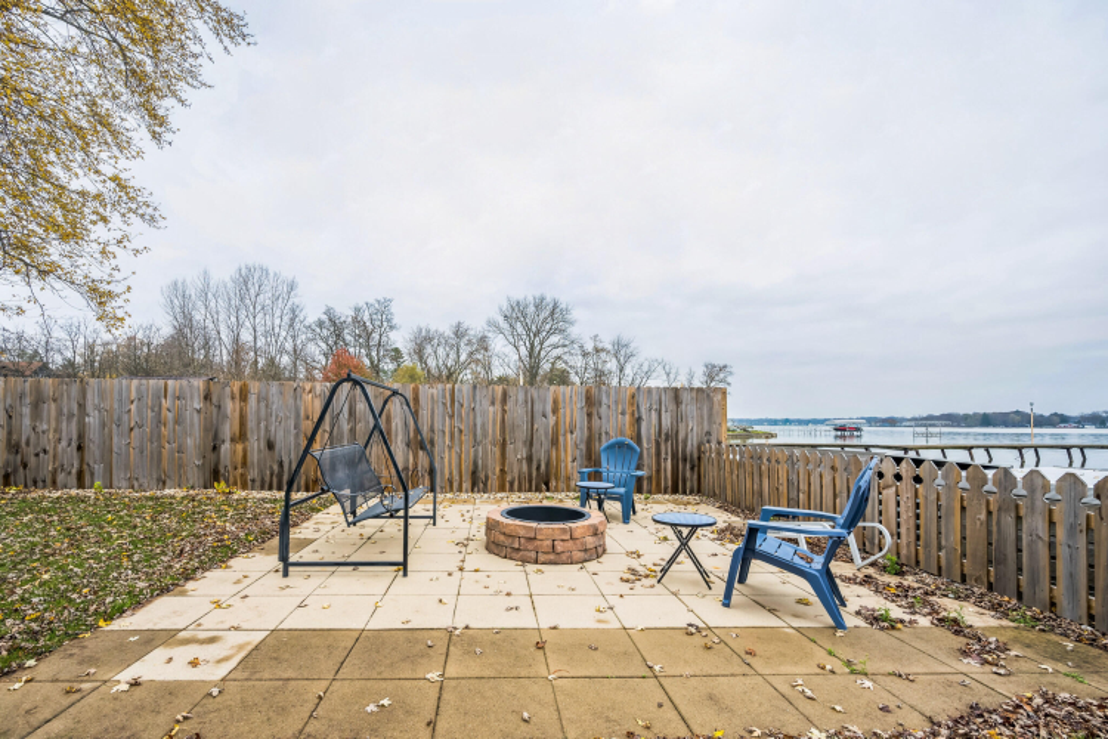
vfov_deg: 81.2
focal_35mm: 14
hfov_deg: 104.3
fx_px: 431
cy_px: 370
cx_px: 554
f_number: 8
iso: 200
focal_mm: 14
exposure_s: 1/60
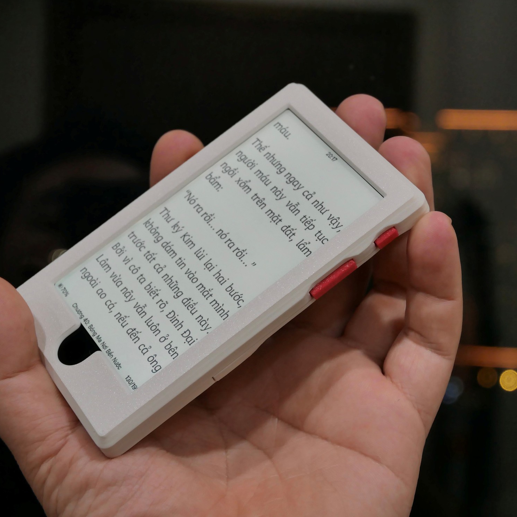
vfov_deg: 21.4
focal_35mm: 81
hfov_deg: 21.4
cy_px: 258
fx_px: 1369
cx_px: 319
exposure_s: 1/80
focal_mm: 34
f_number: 5.6
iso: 400
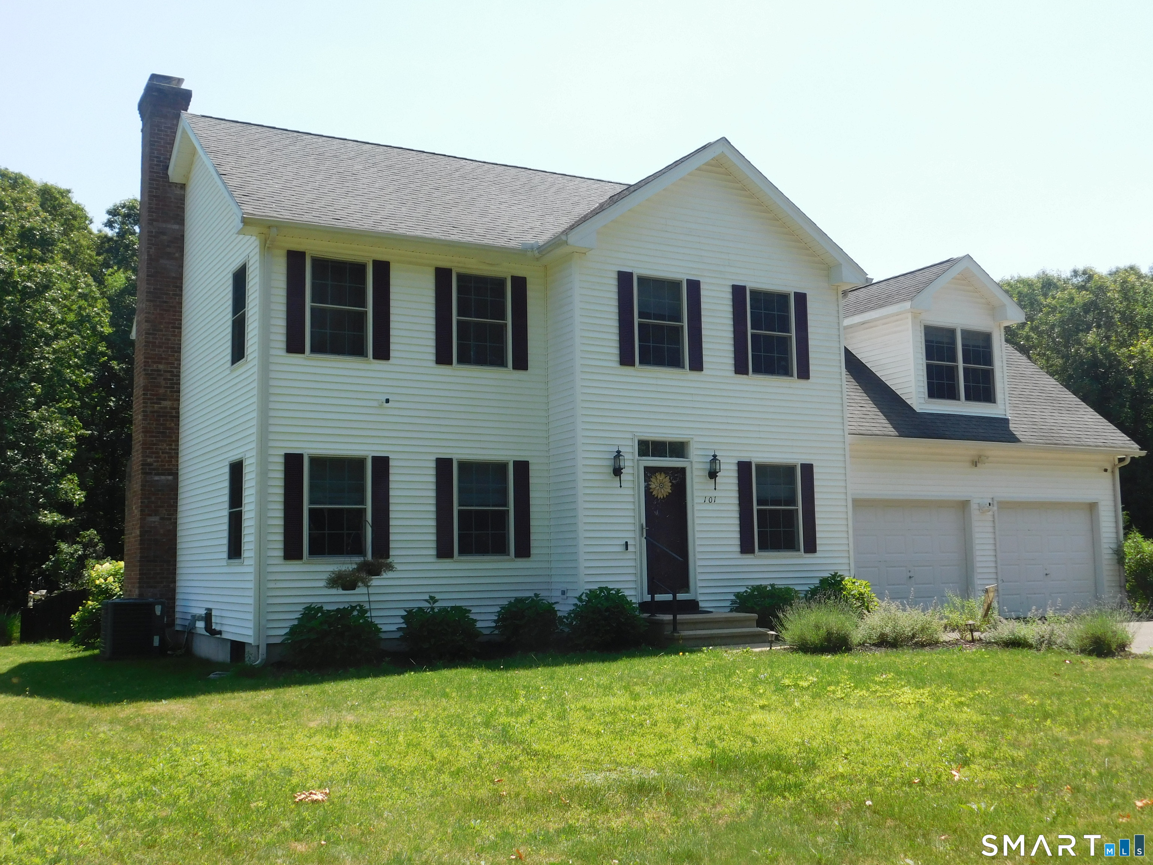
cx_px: 576
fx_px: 1199
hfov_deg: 51.4
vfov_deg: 39.7
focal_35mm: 36
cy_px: 432
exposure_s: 1/640
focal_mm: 6.3
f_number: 3.5
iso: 125
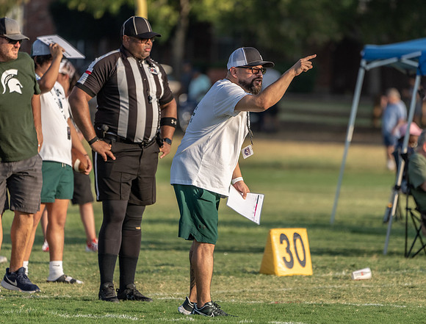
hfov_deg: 3.9
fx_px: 6326
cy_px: 167
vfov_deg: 2.9
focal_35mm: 511
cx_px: 241
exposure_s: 1/1250
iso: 400
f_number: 5.6
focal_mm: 400
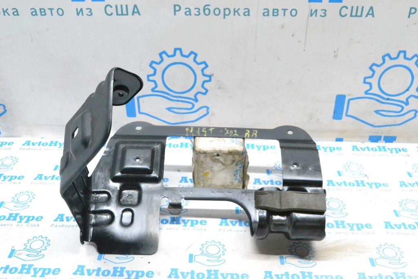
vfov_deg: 34.2
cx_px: 209
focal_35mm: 39
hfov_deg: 49.5
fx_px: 453
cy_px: 140
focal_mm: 26
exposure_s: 1/160
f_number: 9
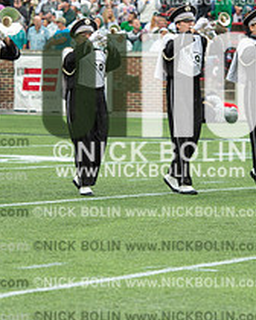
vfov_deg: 5.5
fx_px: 3305
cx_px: 149
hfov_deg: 4.4
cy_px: 105
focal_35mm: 349
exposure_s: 1/500
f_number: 4
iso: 400
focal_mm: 135
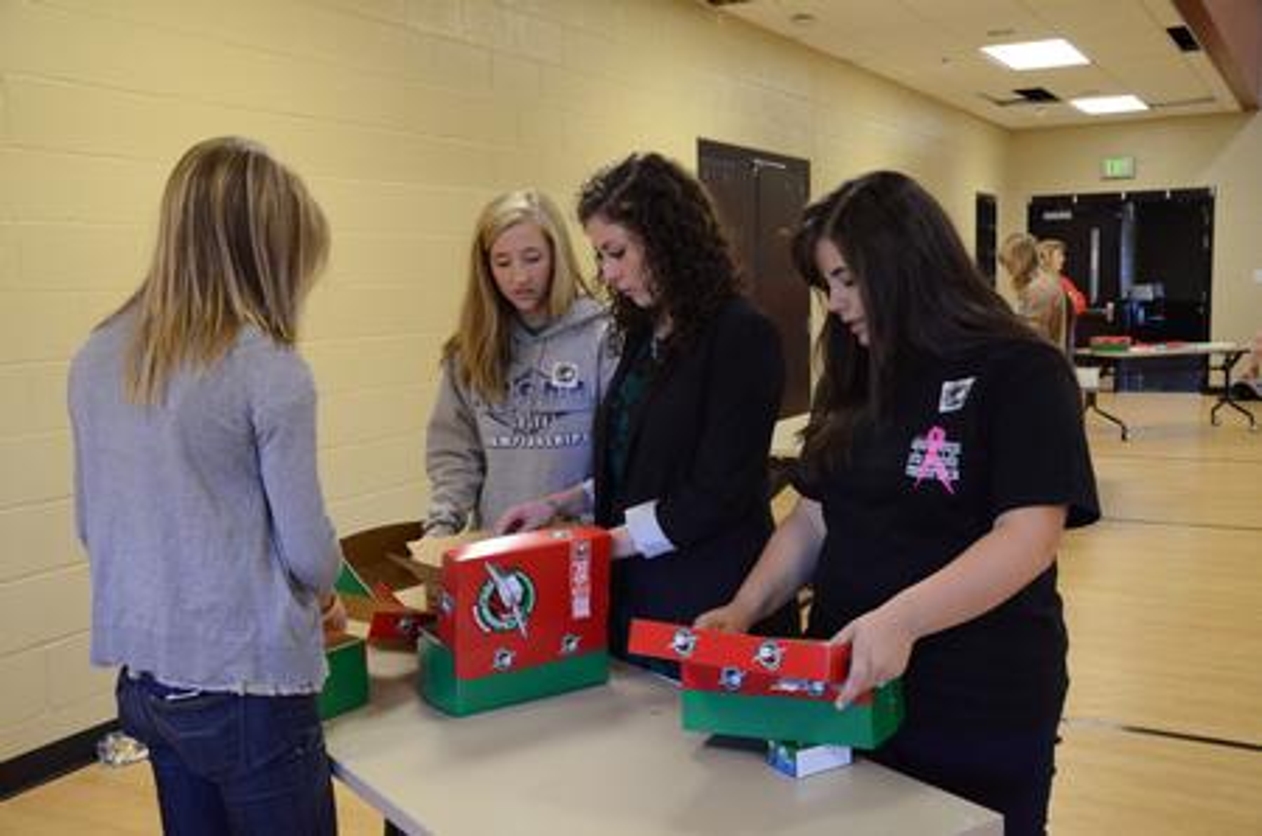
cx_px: 631
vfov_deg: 35.3
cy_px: 418
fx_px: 1312
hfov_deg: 51.4
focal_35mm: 38
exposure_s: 1/200
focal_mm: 25
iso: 3200
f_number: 5.6
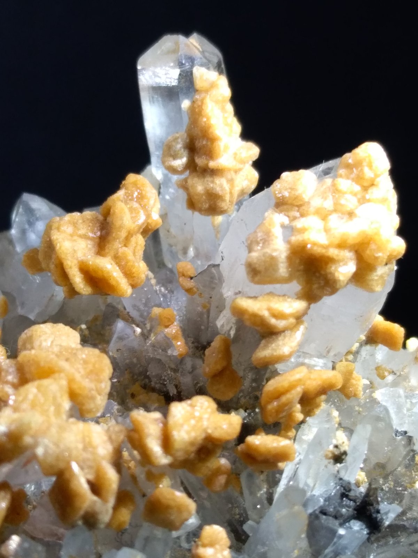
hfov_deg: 53.1
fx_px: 419
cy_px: 279
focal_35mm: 26
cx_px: 209
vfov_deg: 67.3
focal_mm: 3.54
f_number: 2
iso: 189
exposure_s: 1/33.3
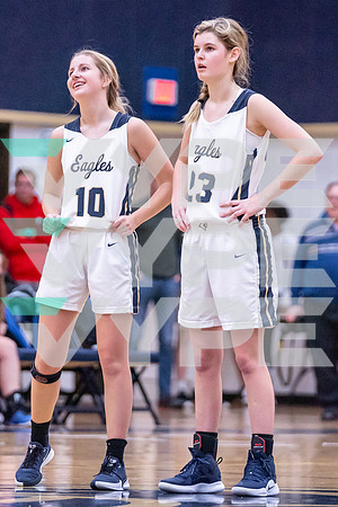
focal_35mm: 333
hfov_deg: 4.1
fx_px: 4687
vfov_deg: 6.2
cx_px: 142
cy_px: 248
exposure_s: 1/1250
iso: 2000
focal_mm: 156
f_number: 2.8
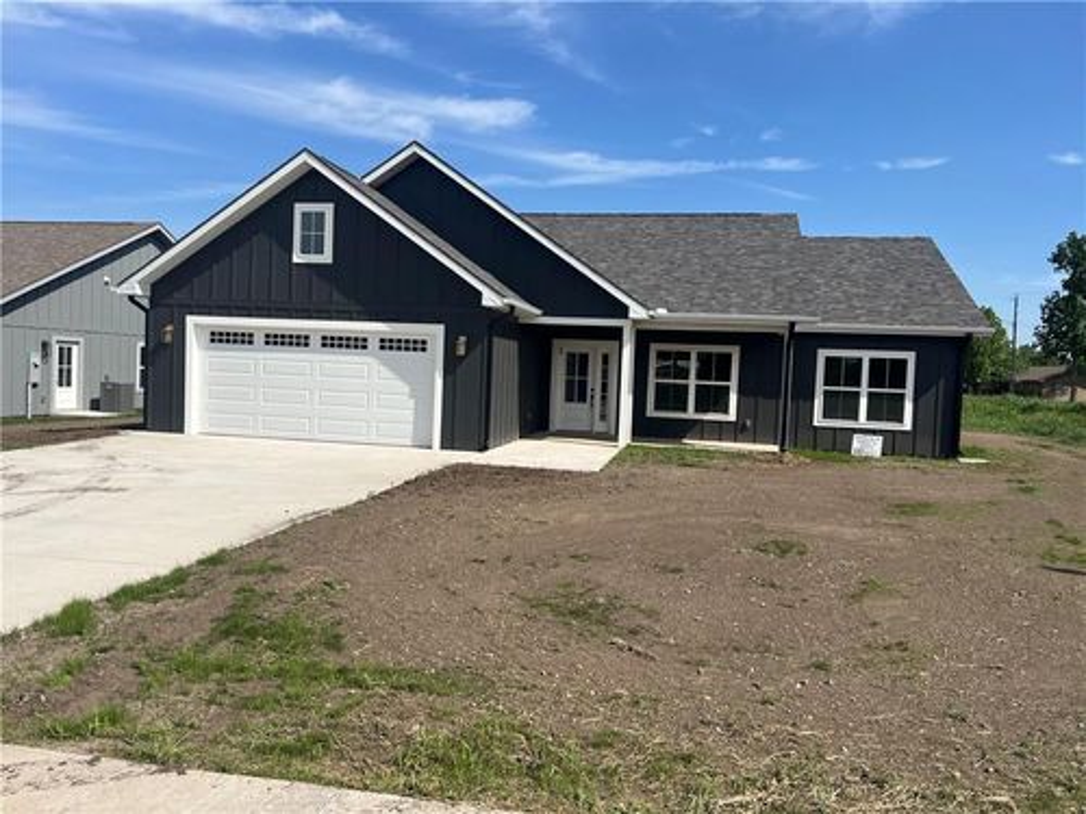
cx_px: 543
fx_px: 816
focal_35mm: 26
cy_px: 407
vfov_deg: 53.1
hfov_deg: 67.3
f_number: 1.5
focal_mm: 5.7
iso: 50
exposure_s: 1/5076
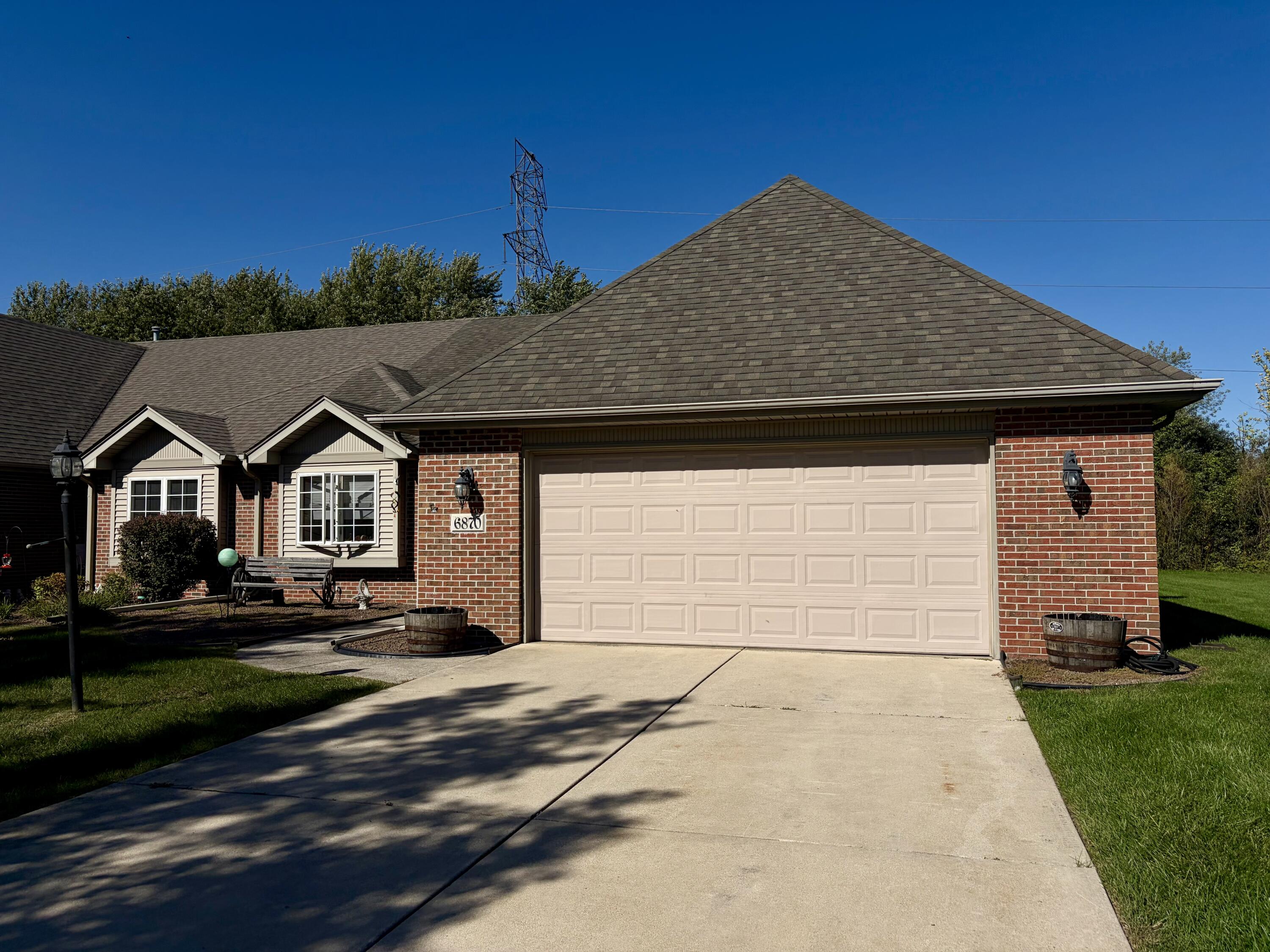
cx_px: 635
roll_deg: +1.0
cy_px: 476
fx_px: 954
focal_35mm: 26
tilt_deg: +3.8
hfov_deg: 67.3
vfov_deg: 53.1
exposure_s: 1/11905
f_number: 1.6
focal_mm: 5.96
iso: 50
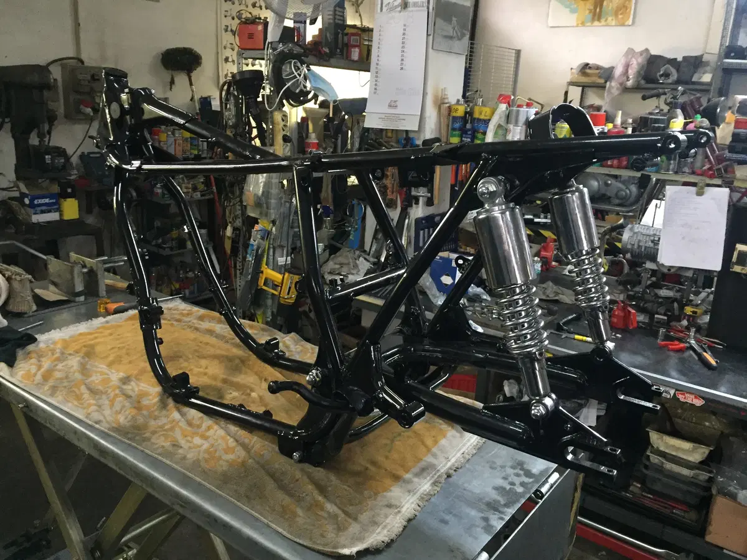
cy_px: 280
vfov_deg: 48.2
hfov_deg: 61.7
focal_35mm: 29
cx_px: 374
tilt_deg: -15.5
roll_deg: -3.2
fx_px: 626
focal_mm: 4.15
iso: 250
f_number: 2.2
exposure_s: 1/25
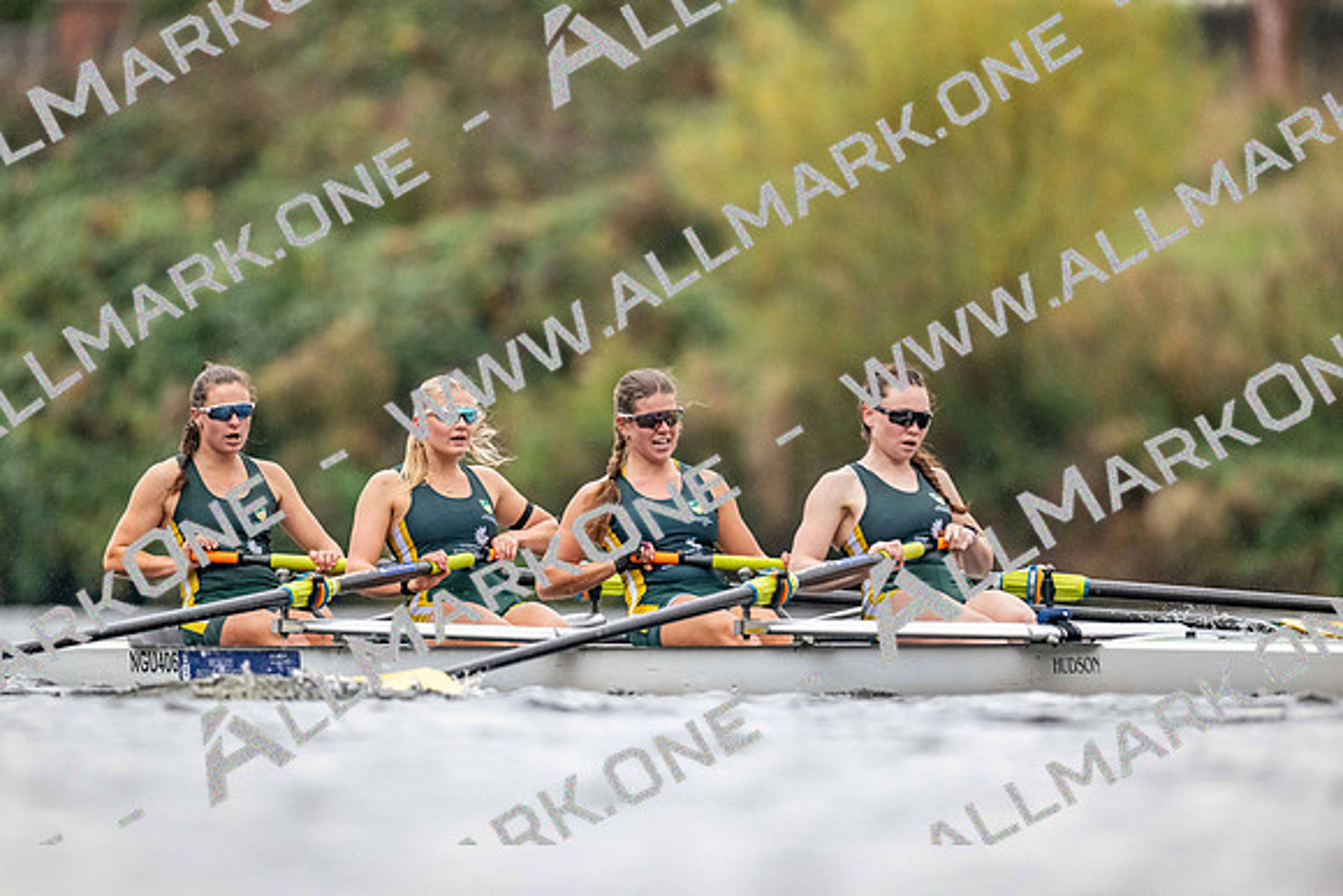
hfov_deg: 3.4
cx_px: 672
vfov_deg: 2.3
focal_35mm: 600
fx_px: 22388
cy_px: 448
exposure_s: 1/2500
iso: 3600
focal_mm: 600
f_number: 4
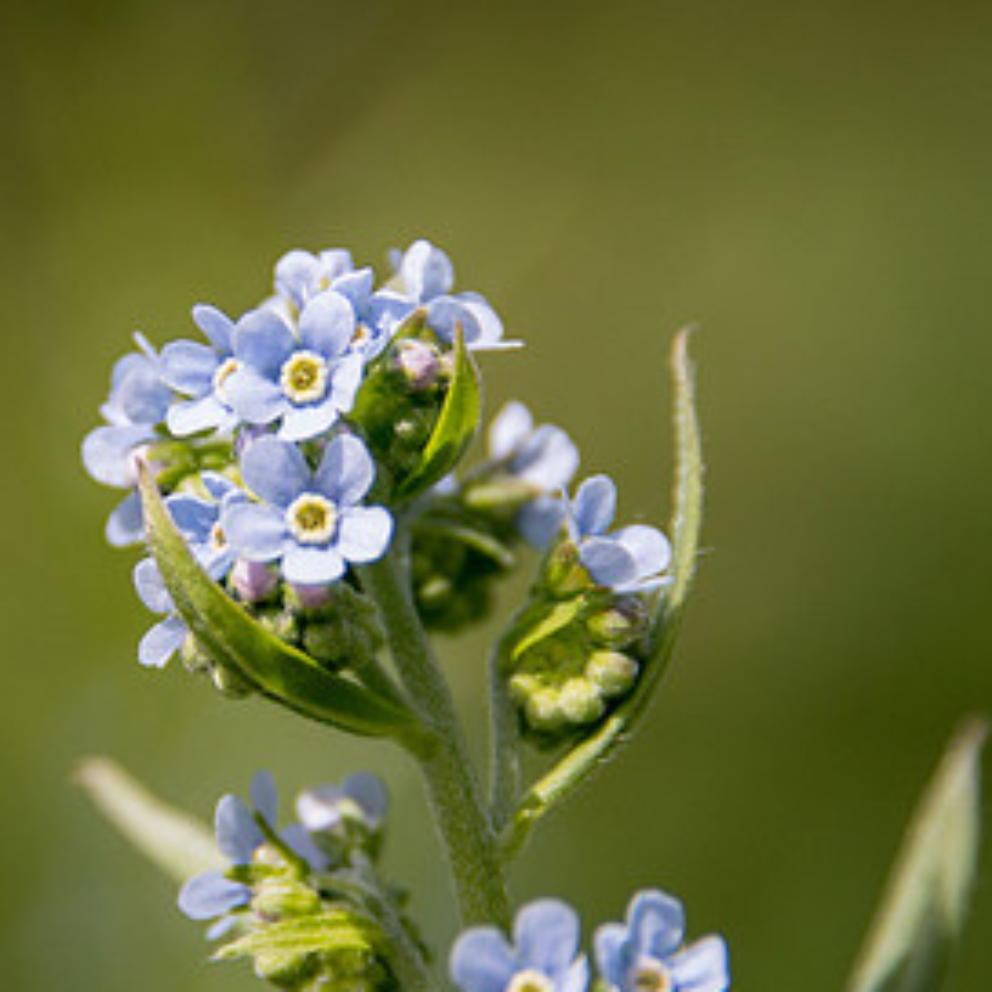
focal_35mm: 711
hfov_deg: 2.5
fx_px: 23052
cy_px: 591
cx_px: 200
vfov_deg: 2.5
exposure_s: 1/3200
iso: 1000
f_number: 5.6
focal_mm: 300
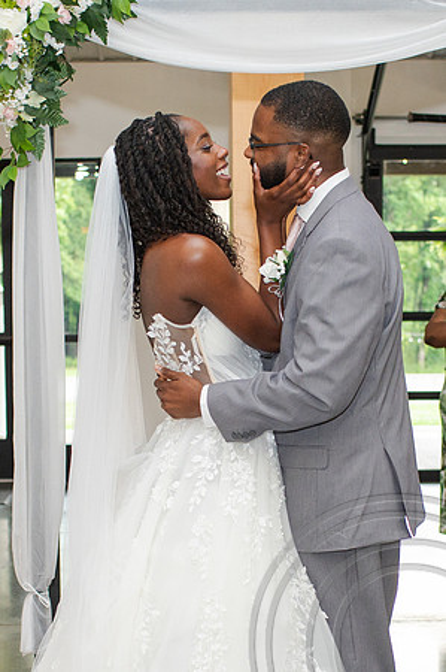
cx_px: 213
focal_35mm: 89
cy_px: 509
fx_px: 1650
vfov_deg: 22.8
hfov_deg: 15.4
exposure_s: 1/200
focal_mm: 35
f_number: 3.2
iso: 800
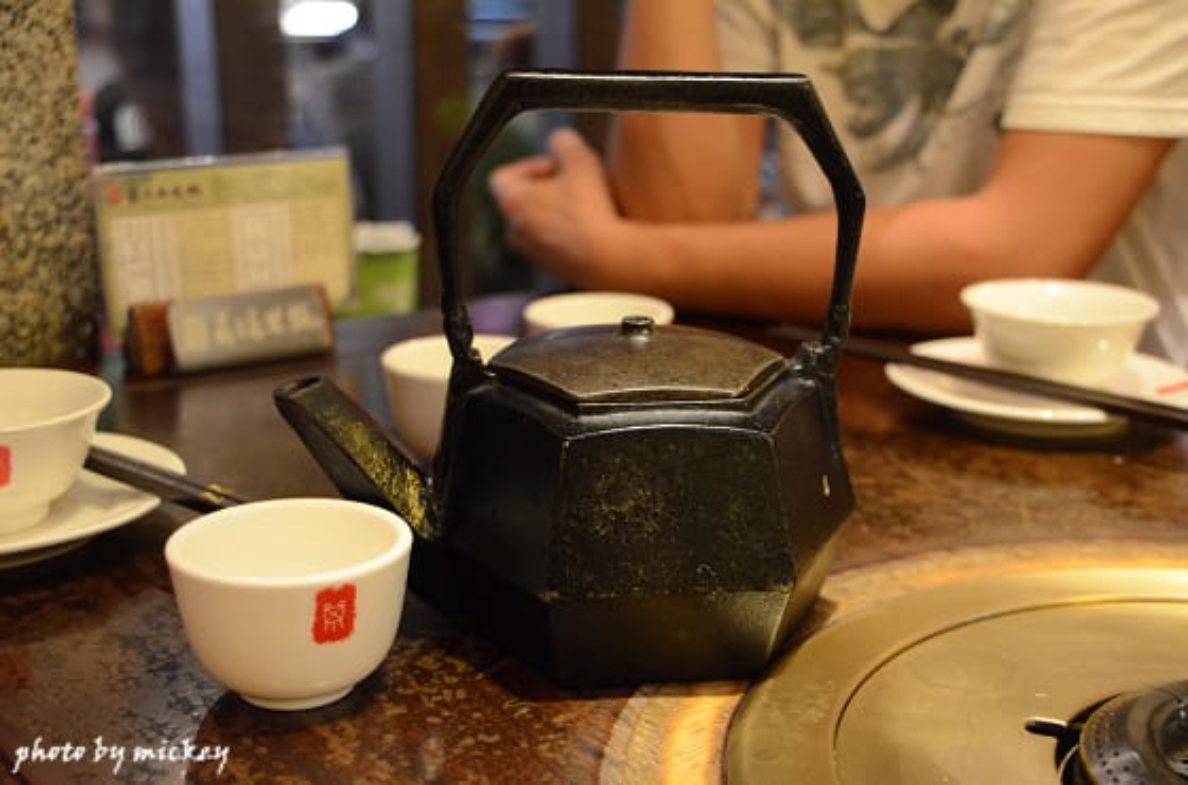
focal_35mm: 48
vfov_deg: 27.9
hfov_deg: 41.2
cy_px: 392
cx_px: 594
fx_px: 1580
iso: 2500
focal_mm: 32
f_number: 4
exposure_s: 1/8
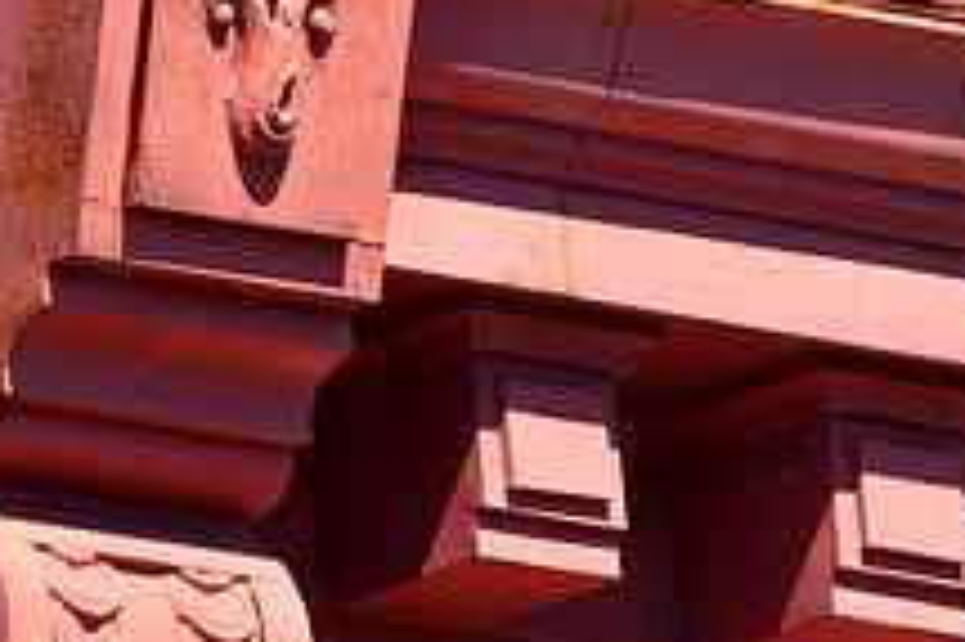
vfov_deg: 1.1
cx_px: -180
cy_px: -110
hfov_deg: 1.7
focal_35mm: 1217
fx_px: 32596
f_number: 11
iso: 400
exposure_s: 1/500
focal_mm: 300
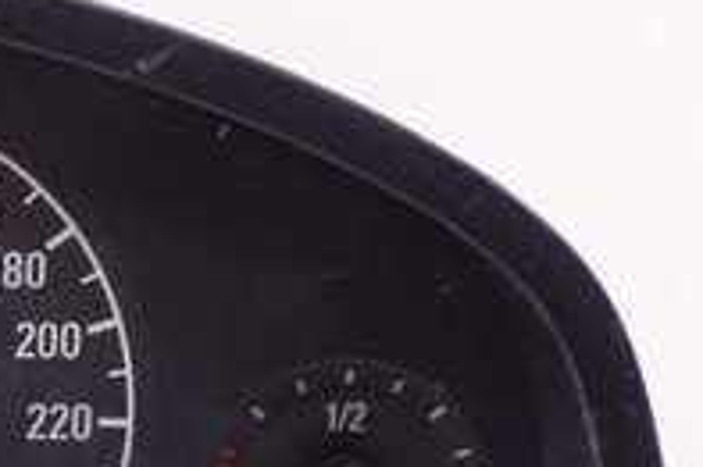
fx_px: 5092
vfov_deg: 5.2
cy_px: 588
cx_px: -592
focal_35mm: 261
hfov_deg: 7.6
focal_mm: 25.02
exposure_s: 1/80
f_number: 4
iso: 640
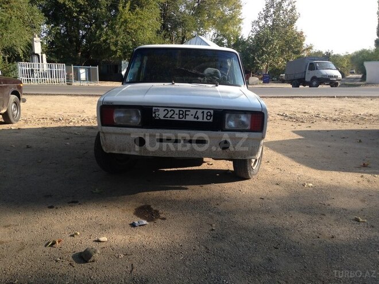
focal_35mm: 33
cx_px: 190
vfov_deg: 42.9
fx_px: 361
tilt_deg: -13.1
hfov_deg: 55.4
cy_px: 142
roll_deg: +0.3
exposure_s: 1/521
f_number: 2.4
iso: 50
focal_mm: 4.12
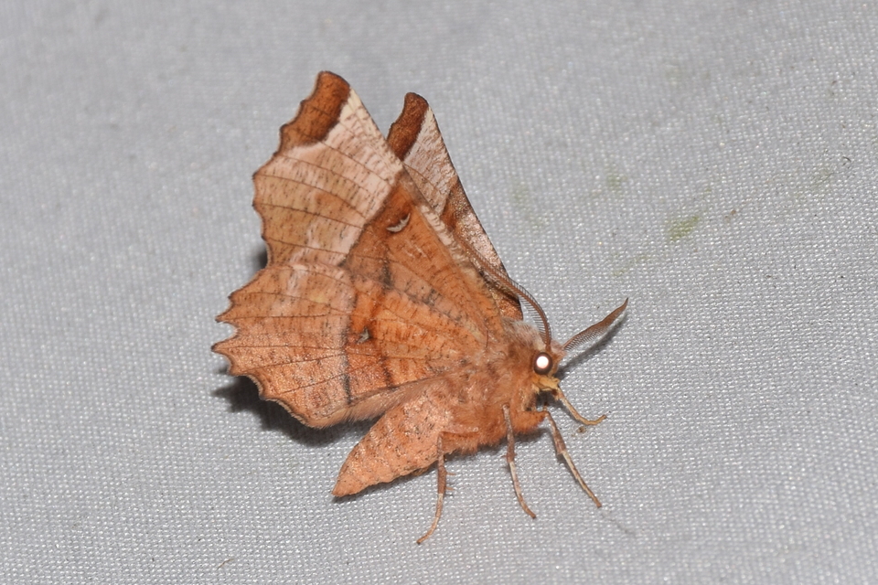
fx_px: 5121
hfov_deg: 9.8
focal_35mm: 210
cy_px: 292
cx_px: 439
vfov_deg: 6.5
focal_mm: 140
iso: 100
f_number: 13
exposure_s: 1/160
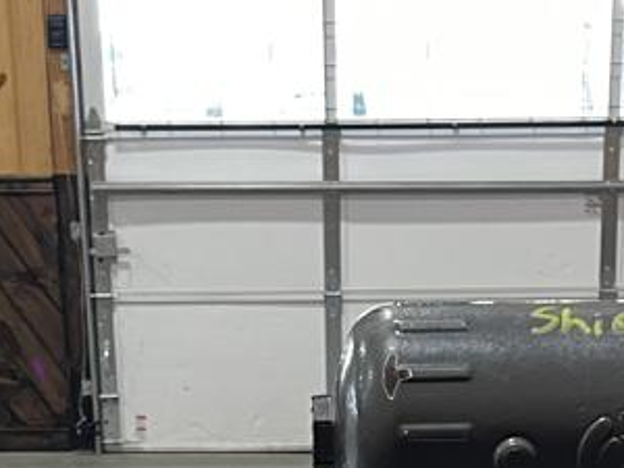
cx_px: 393
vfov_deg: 11.7
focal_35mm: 111
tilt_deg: -23.1
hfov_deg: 17.7
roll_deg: +0.9
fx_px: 2001
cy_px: 980
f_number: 1.5
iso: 125
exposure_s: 1/77
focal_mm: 5.7
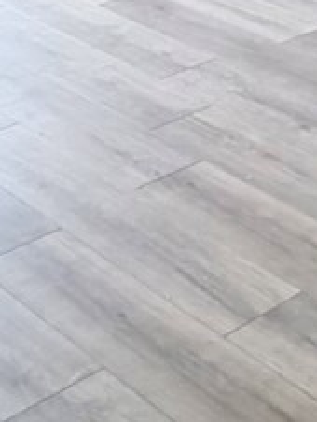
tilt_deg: -0.6
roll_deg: -0.5
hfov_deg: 12.5
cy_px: -428
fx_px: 1207
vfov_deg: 15.6
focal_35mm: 99
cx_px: 701
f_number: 2.2
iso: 160
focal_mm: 2.22
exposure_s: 1/120
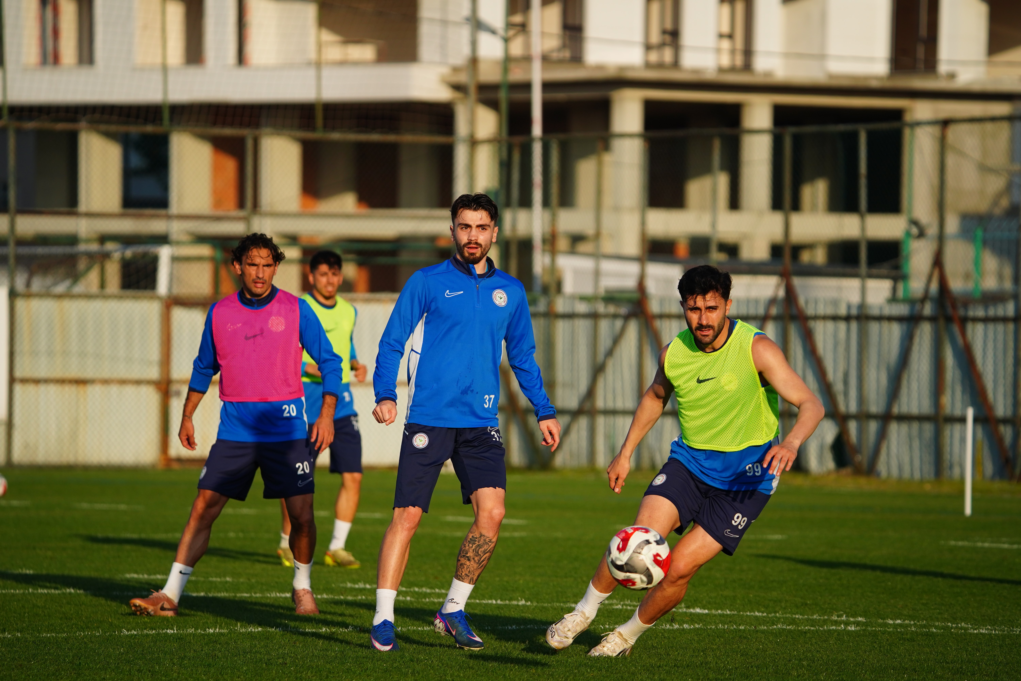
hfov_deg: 7.0
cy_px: 340
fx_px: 8309
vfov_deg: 4.7
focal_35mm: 293
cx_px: 510
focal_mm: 293
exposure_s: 1/2000
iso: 500
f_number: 5.6
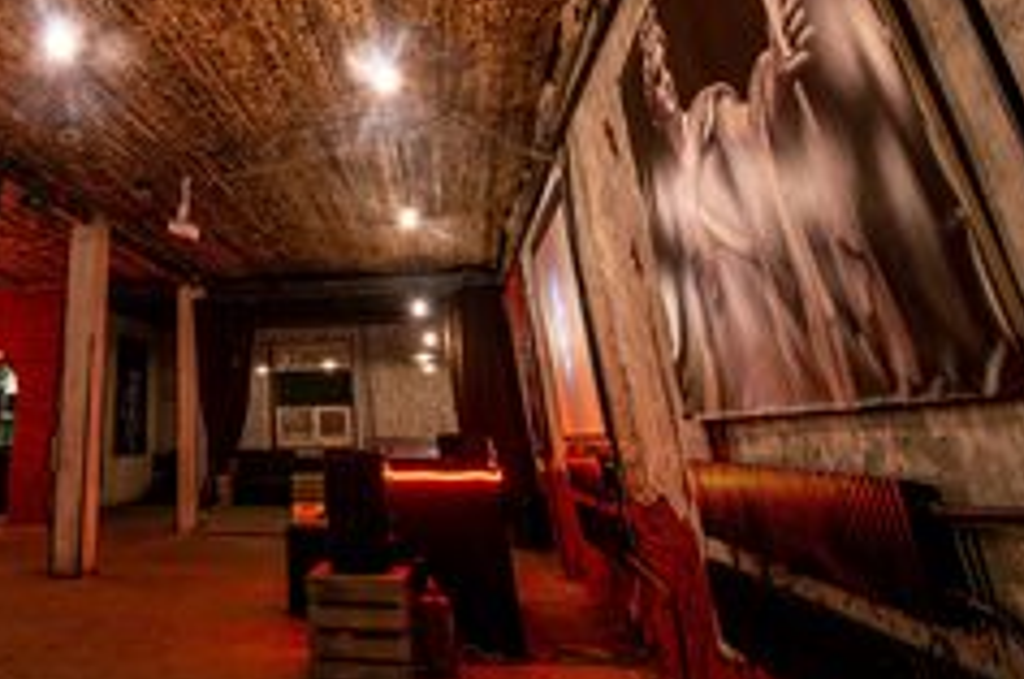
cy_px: 99
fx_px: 738
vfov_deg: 45.8
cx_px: 203
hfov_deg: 63.4
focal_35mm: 26
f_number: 8
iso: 400
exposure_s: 1/2.5
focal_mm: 14
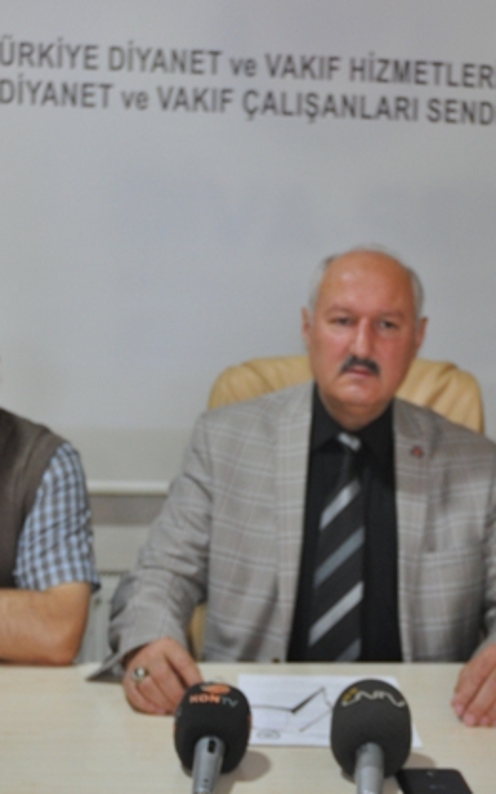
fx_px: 1467
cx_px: 302
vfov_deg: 30.3
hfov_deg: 19.2
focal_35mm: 68
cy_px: 398
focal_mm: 29
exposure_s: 1/60
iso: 800
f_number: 3.8
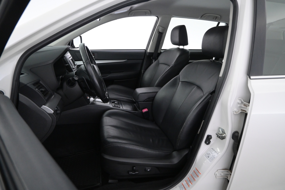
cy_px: 95
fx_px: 190
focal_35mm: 24
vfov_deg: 53.1
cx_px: 142
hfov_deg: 73.7
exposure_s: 1/60
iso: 2500
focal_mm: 16
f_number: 4
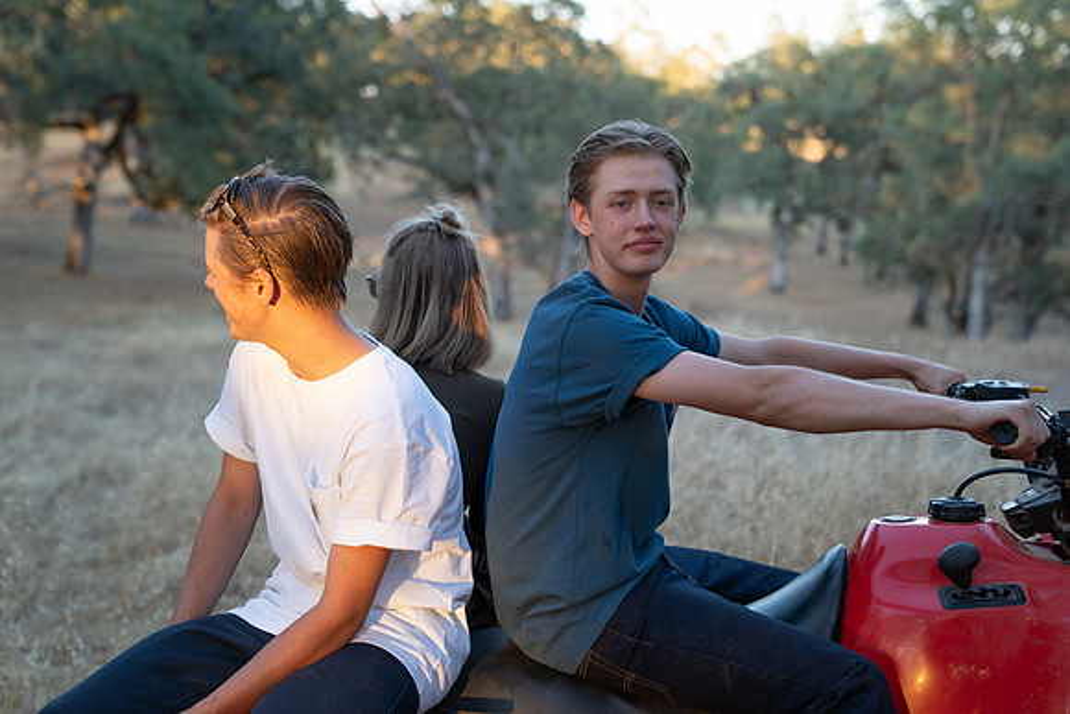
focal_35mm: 52
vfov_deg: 26.0
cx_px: 535
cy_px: 357
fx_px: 1546
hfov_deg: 38.2
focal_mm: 52
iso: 200
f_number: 2.8
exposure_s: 1/125
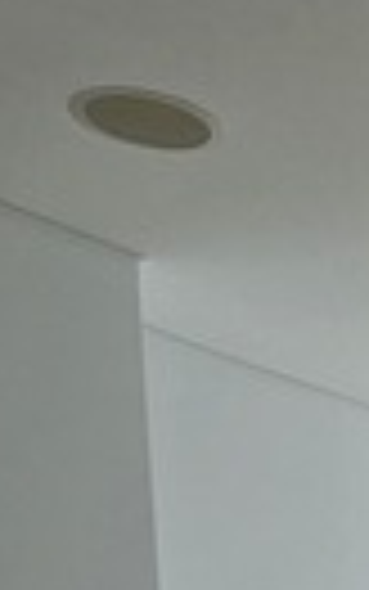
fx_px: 1350
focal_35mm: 84
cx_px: 896
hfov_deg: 12.3
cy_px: 1103
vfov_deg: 18.4
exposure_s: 1/224
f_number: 2.2
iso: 50
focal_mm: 2.2
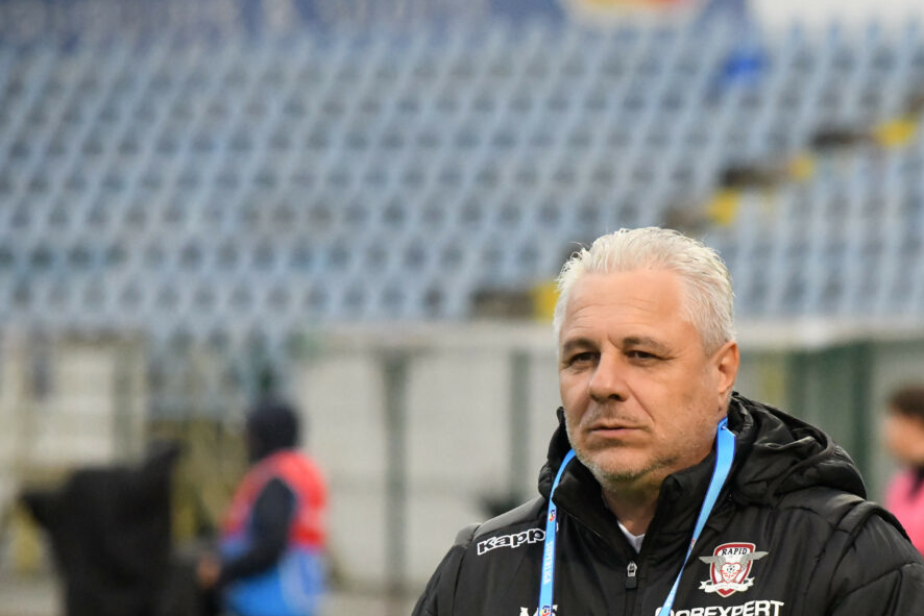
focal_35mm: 316
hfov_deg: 6.5
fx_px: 8111
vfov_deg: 4.3
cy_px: 484
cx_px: 647
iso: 18000
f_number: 5.6
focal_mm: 200
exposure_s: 1/2500
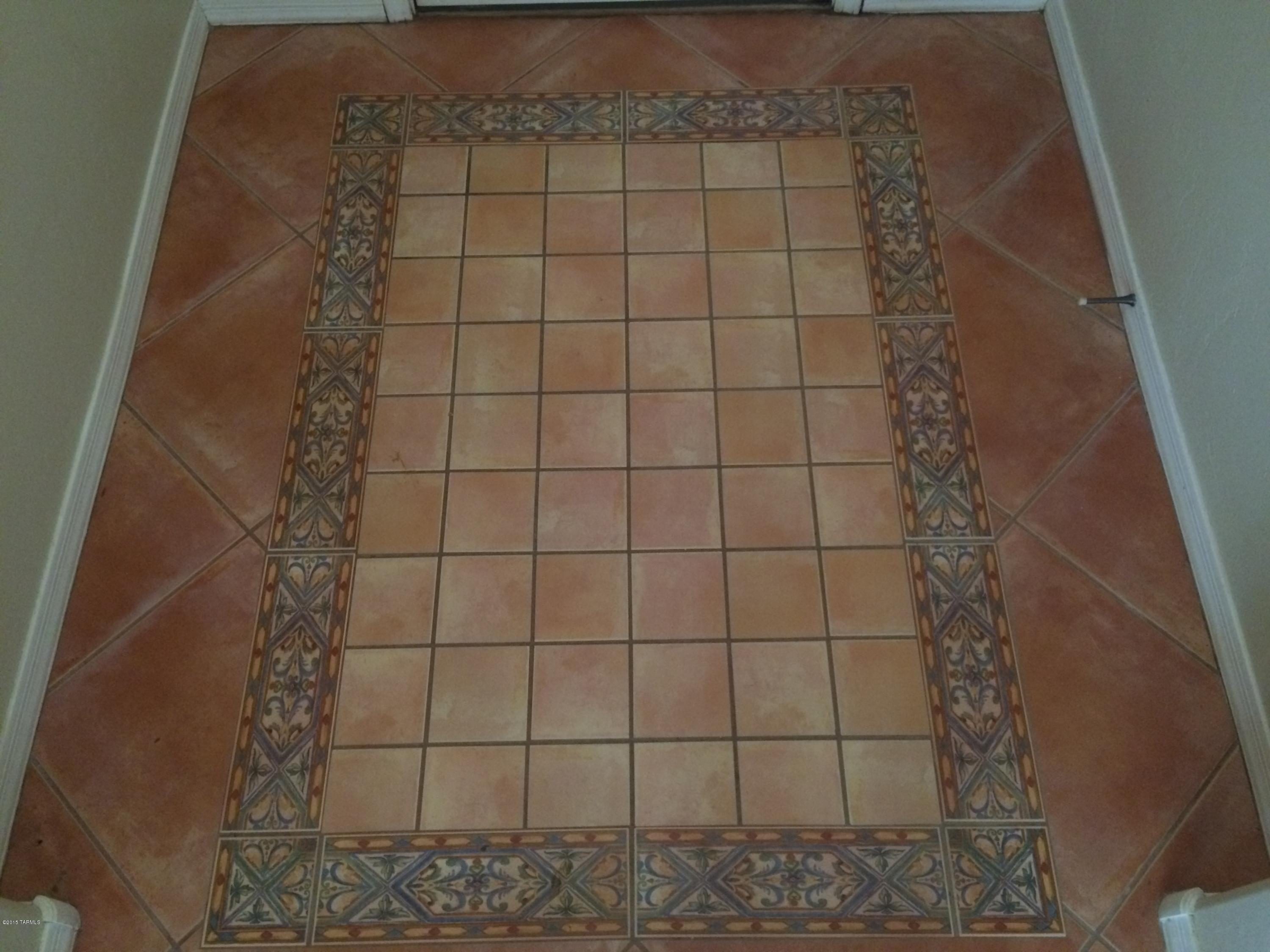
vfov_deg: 48.2
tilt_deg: -62.9
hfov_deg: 61.7
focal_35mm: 29
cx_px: 635
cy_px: 476
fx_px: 1064
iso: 400
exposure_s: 1/15
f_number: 2.2
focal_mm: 4.15
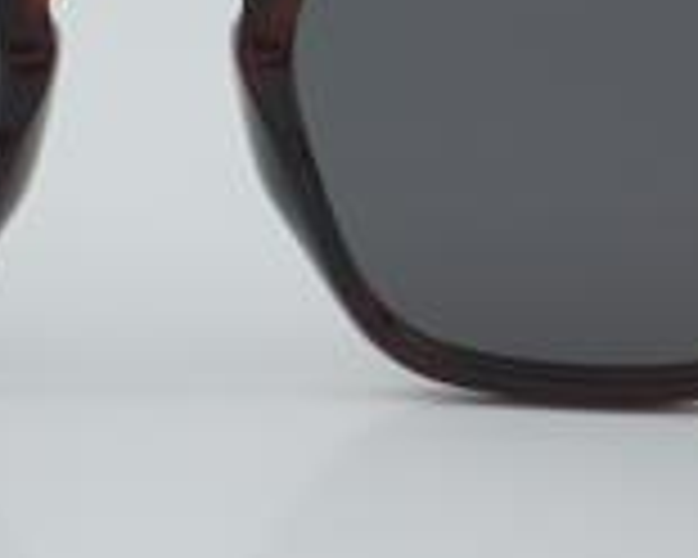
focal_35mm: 200
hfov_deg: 9.6
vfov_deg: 7.7
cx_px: 153
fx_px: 4136
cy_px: 72
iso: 100
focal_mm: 55
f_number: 32
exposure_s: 1/4
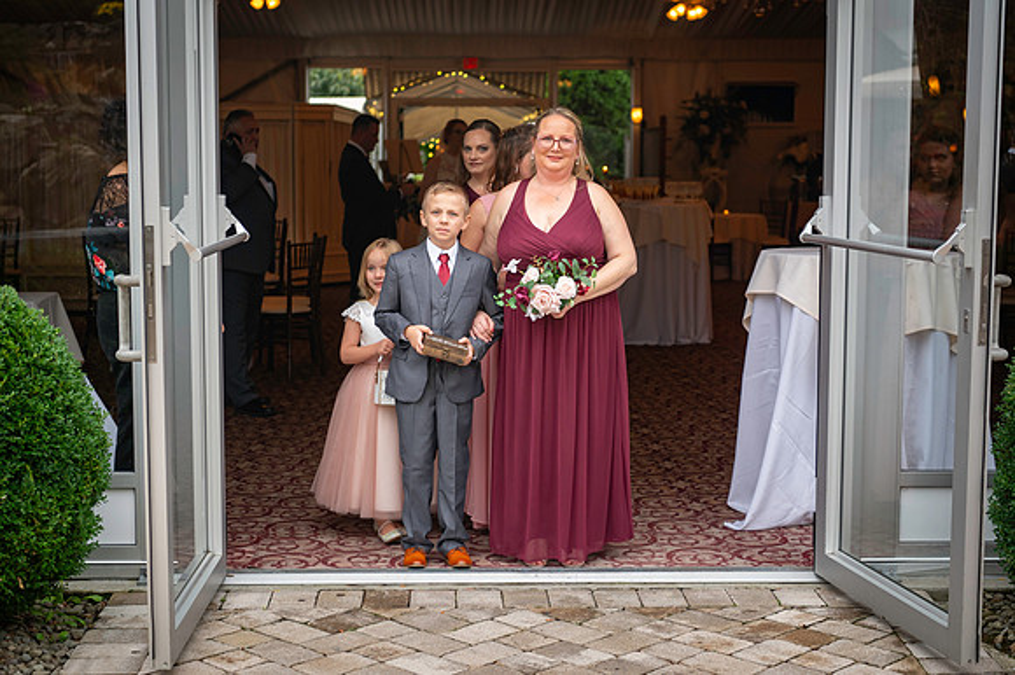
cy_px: 338
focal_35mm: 60
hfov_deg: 33.4
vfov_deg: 22.6
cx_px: 508
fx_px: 1691
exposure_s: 1/160
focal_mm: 60
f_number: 3.5
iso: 500
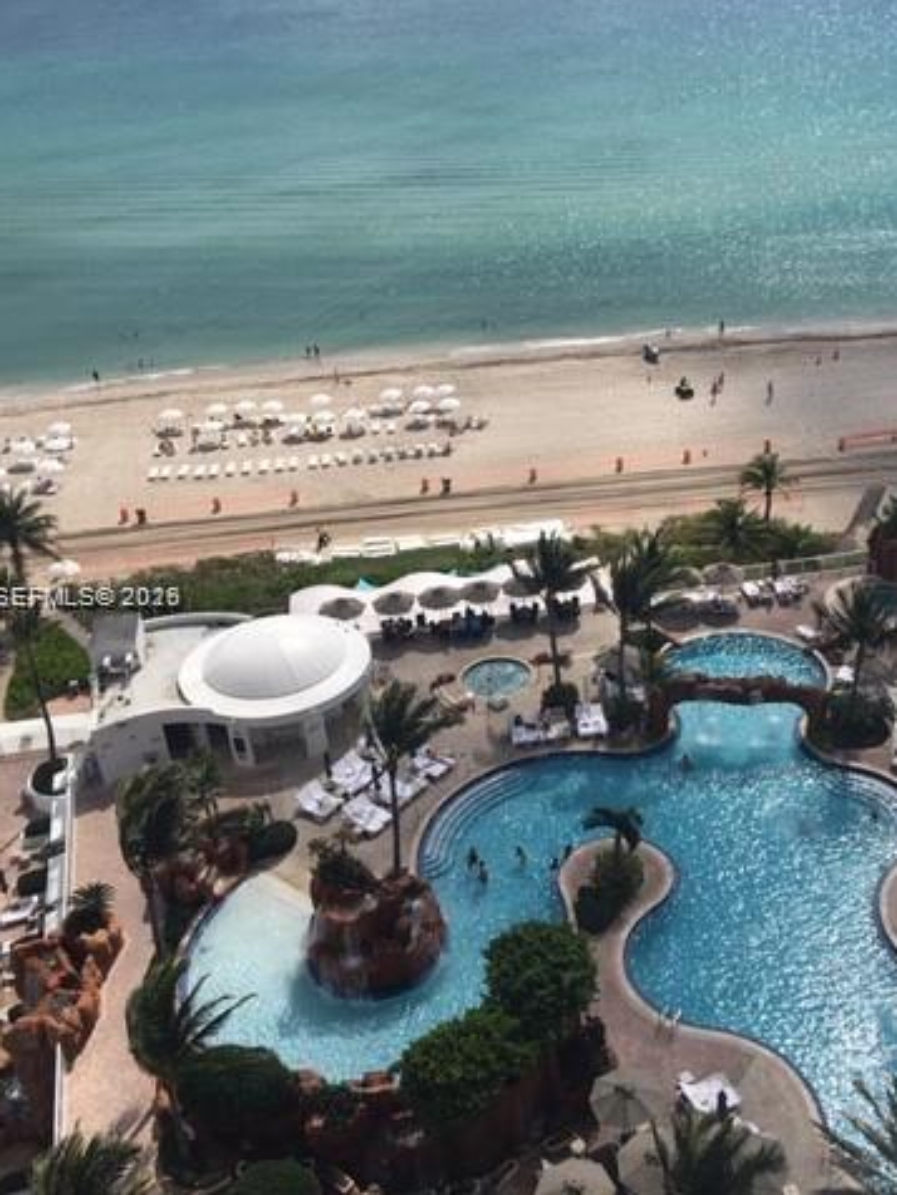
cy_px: 598
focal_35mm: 39
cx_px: 641
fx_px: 1347
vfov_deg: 47.9
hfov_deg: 36.2
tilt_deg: -30.2
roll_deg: +1.2
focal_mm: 4.15
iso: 25
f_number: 2.2
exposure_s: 1/3344
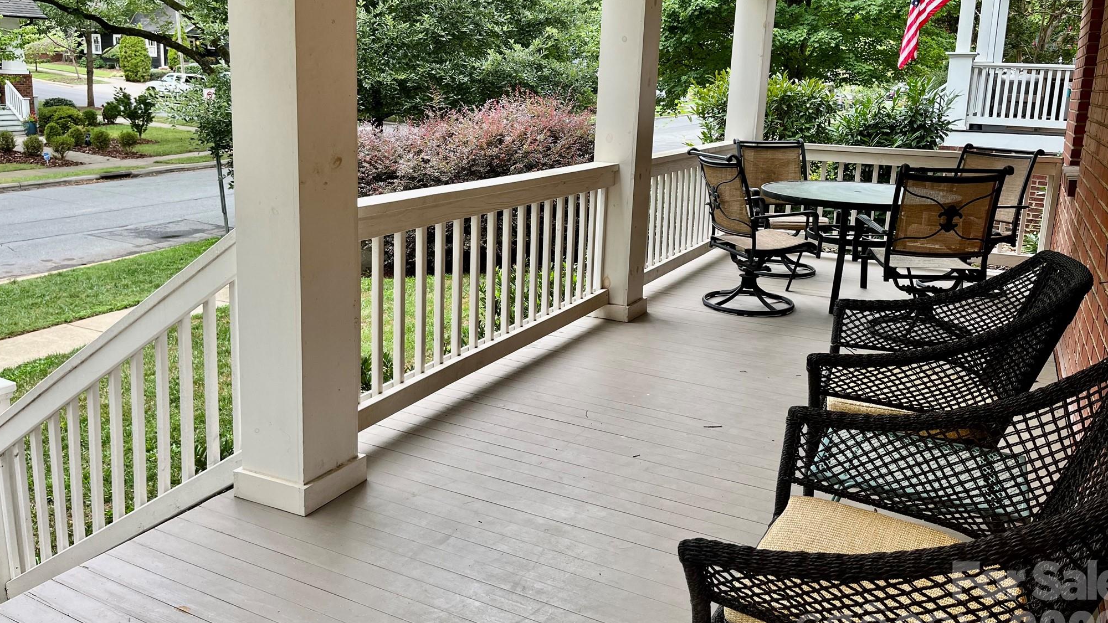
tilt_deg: -11.2
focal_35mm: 29
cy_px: 245
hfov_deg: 66.1
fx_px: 852
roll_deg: -2.1
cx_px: 562
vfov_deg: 40.0
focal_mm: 5.1
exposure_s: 1/121
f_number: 1.6
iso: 64
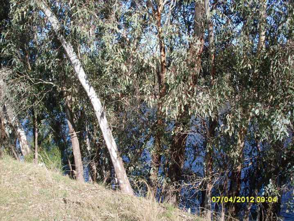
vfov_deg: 37.7
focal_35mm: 38
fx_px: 323
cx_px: 147
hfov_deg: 49.0
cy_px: 110
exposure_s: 1/90
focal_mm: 6.3
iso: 80
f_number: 8.4
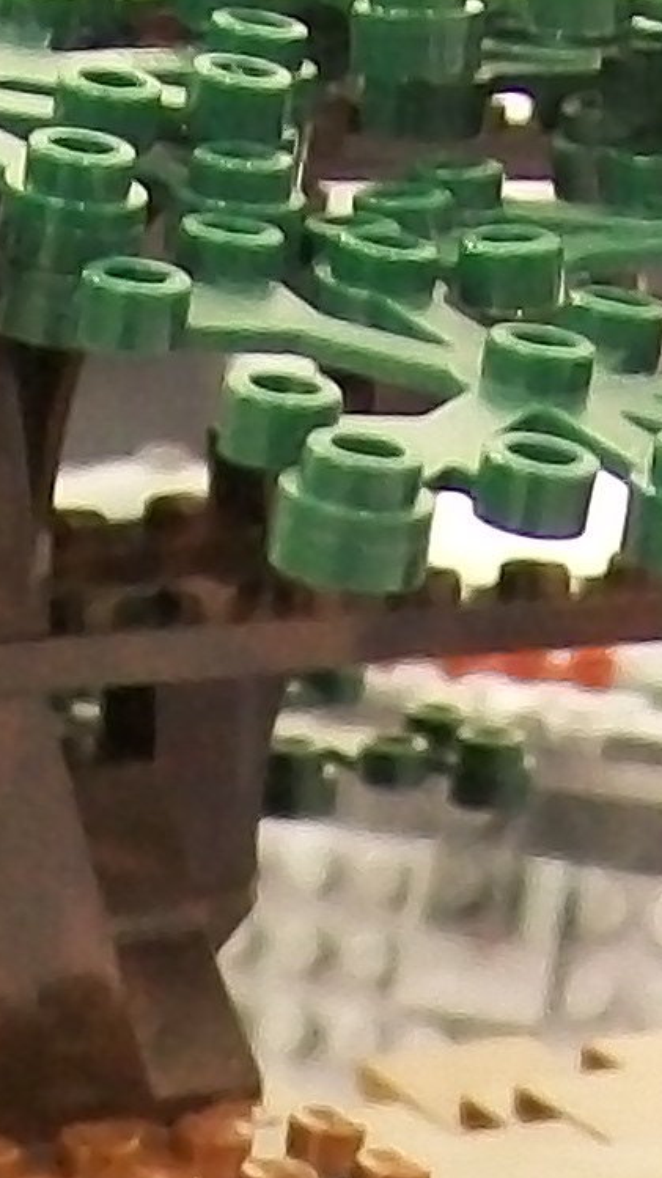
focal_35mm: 171
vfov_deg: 11.6
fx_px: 5339
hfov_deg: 7.1
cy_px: 2136
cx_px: 2
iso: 240
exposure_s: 1/8
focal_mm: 6
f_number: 2.7
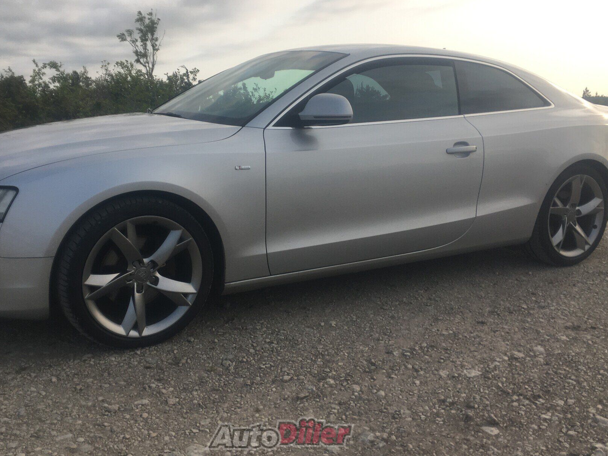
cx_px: 280
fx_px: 615
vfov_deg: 40.7
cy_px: 213
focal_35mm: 35
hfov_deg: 52.6
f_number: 2.2
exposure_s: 1/1131
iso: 25
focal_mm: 4.15
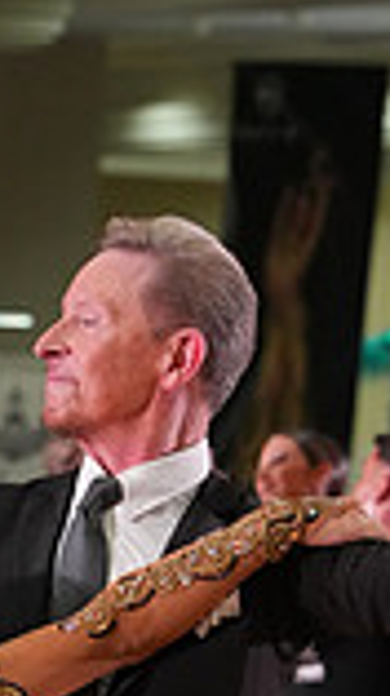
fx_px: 10802
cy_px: 1011
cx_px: -264
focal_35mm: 586
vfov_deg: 3.7
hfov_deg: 2.1
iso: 4000
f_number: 5.6
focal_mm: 151
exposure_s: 1/200
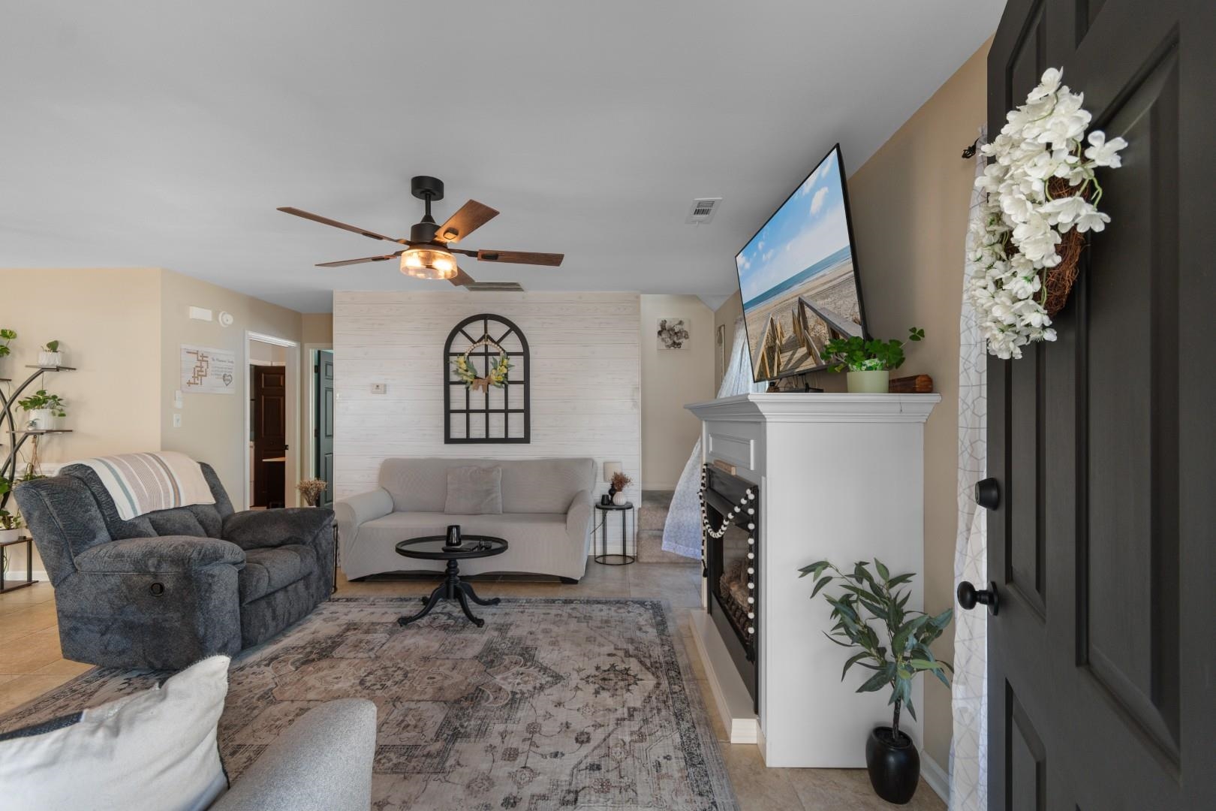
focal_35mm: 15
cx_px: 608
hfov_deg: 100.4
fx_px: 507
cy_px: 406
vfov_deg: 77.3
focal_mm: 10
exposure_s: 1/20
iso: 100
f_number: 4.5
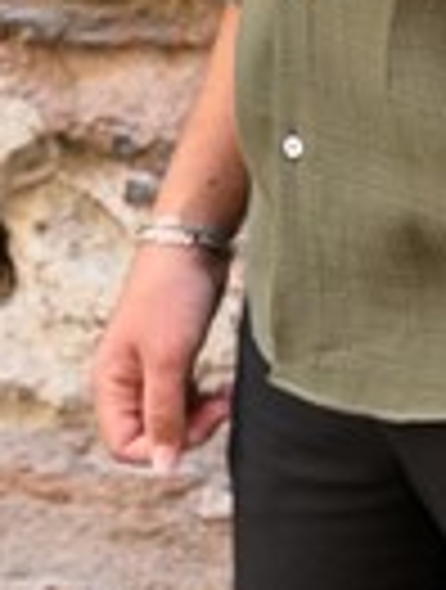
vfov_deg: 12.8
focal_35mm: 151
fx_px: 2581
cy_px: -70
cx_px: 581
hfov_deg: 9.7
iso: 80
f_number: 1.78
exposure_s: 1/121
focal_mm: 6.76
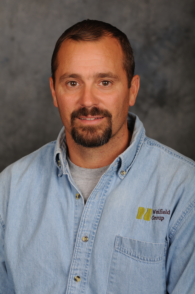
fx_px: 1246
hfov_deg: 8.9
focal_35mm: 153
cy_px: 147
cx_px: 98
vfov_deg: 13.4
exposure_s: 1/250
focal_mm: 102
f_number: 5
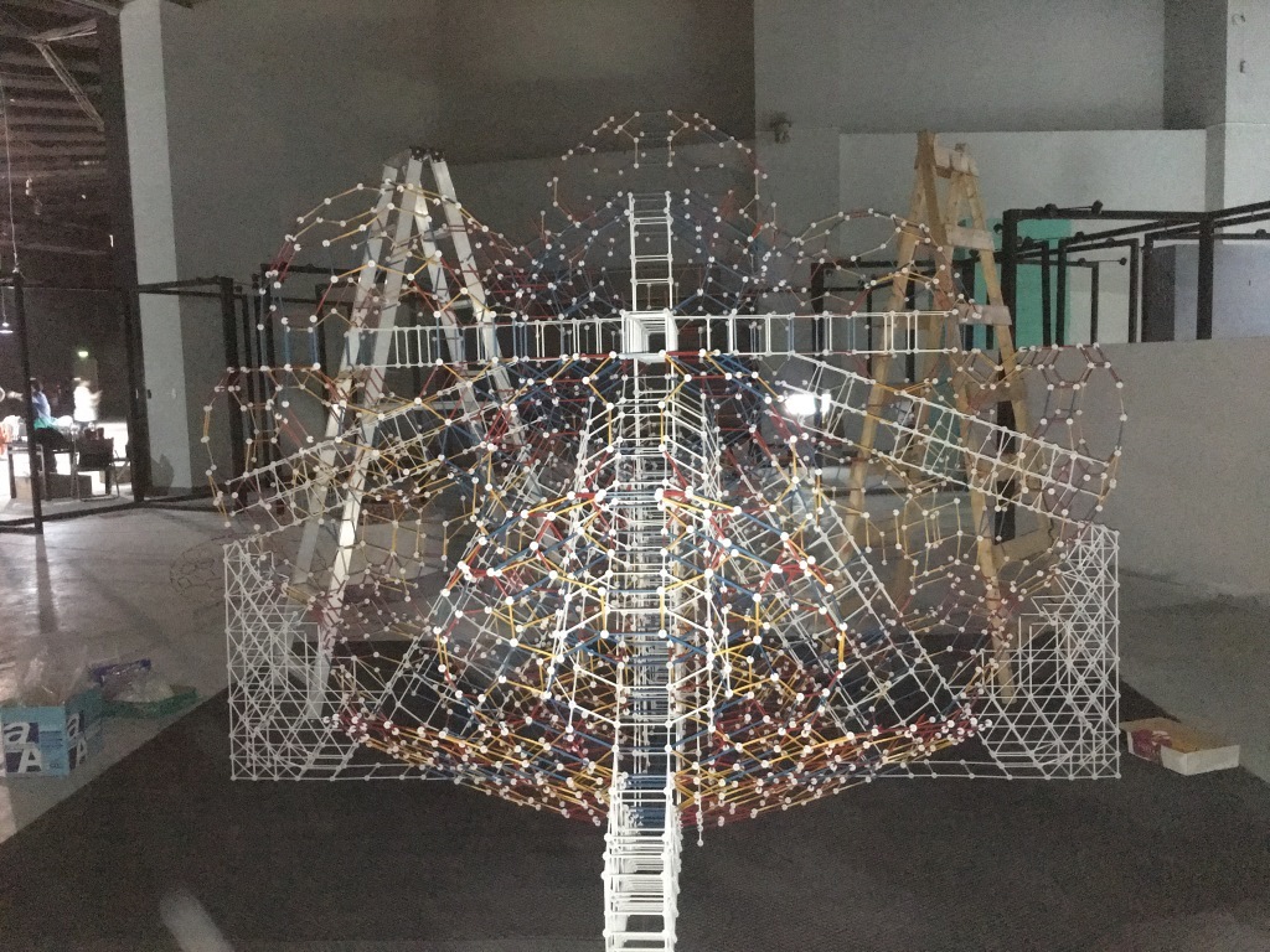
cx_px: 635
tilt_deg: -4.6
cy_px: 476
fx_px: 1064
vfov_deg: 48.2
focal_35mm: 29
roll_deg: +2.1
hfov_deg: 61.7
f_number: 2.2
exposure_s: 1/16
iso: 1250
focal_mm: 4.15
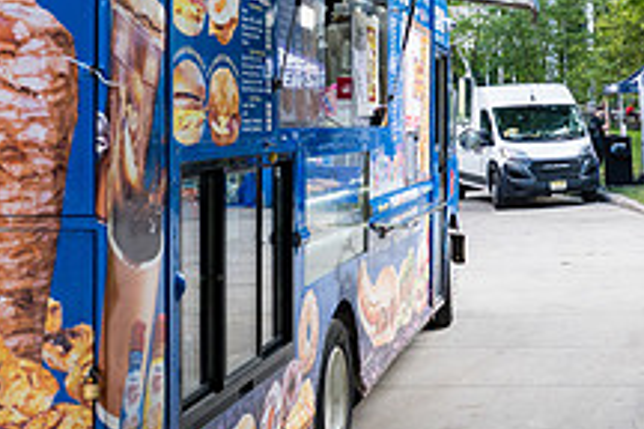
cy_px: 144
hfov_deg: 27.9
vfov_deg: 20.8
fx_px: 1163
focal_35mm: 65
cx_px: 730
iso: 1000
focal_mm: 24
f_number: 4.5
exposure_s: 1/400
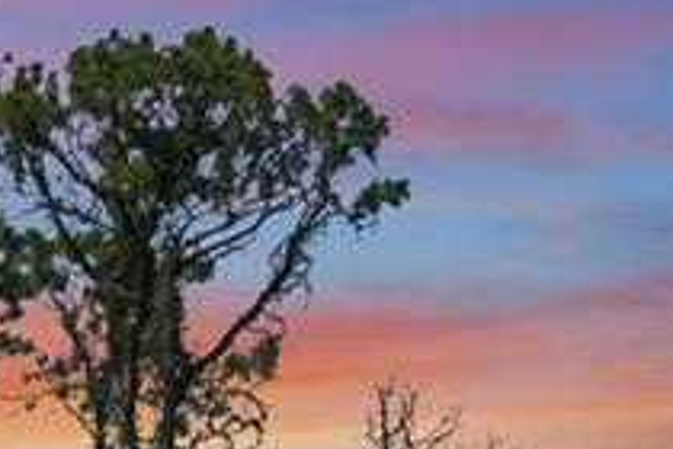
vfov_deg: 8.8
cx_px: -692
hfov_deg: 12.3
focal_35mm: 146
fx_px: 2729
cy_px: 936
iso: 100
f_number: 8
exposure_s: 1/250
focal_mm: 20
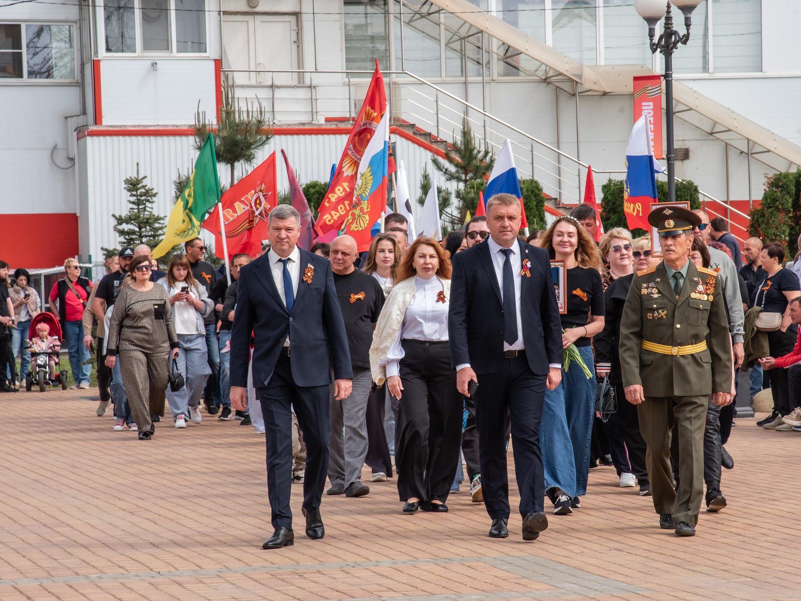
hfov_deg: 12.1
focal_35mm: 163
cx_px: 466
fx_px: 3772
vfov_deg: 9.1
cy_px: 270
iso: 320
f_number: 13
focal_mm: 120
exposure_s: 1/160
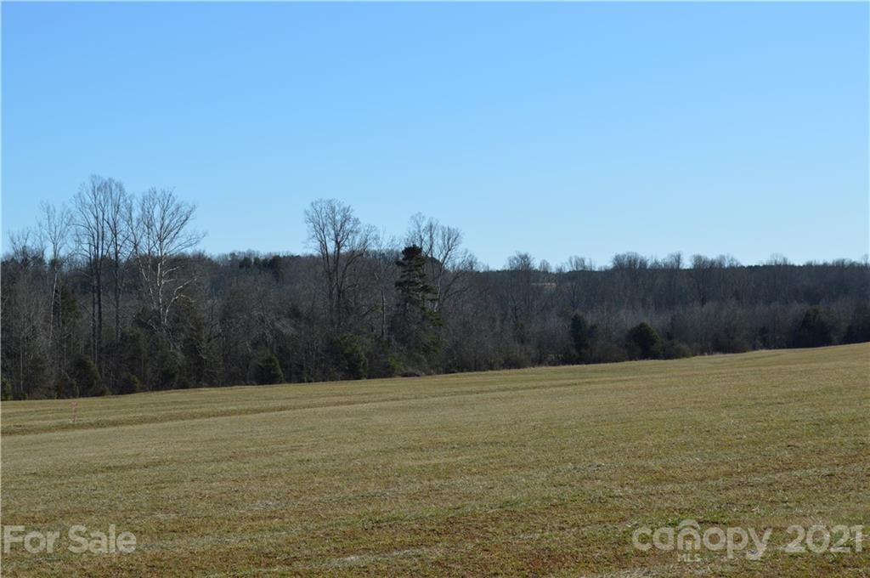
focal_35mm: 78
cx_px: 435
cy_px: 289
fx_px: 1883
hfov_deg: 26.0
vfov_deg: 17.4
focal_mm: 52
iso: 100
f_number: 8
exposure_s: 1/250
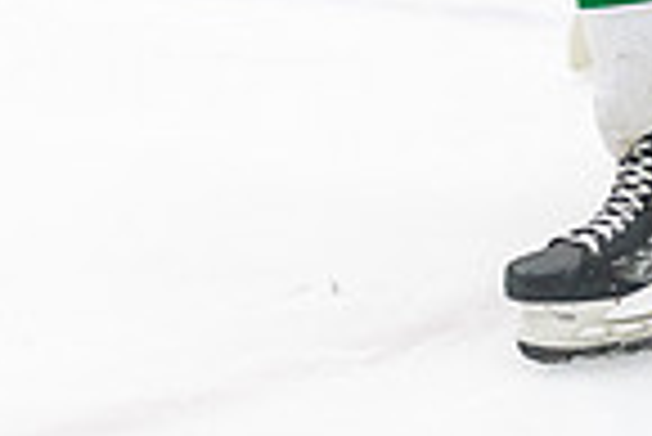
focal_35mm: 310
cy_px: -475
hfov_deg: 6.6
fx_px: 5620
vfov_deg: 4.4
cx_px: 781
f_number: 2.8
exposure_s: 1/640
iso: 3200
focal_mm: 70
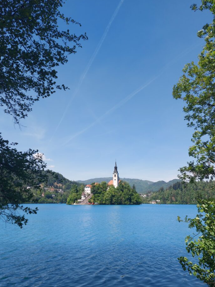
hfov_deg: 51.4
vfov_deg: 65.1
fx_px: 223
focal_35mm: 27
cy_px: 160
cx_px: 105
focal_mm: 5.23
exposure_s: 1/998
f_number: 1.8
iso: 32
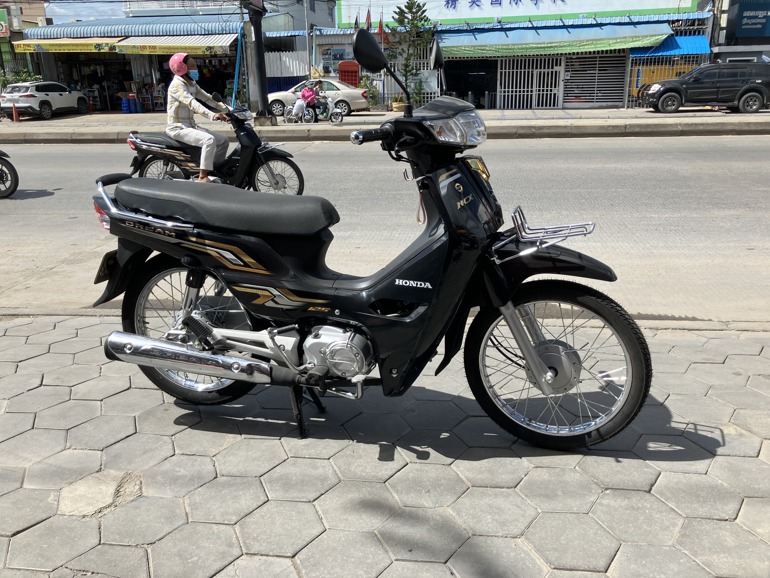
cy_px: 289
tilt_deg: -15.3
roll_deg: +1.0
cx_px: 385
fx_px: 623
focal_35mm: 28
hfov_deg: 63.4
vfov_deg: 49.7
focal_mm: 3.99
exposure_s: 1/917
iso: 32
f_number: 1.8
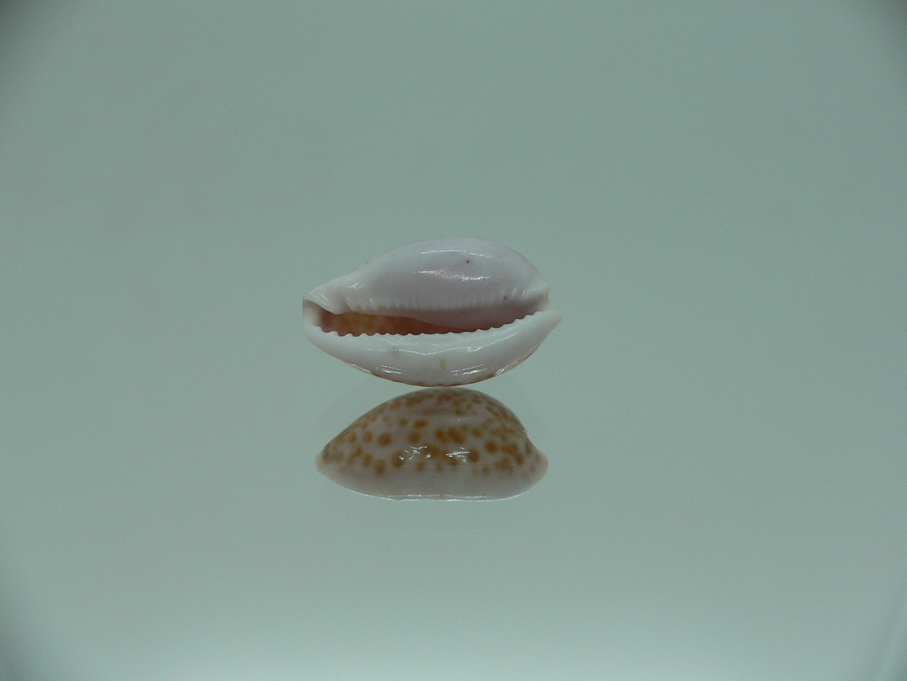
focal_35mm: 35
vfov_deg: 40.7
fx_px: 917
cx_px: 454
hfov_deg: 52.6
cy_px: 340
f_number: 2.8
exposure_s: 1/60
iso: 80
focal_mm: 4.6
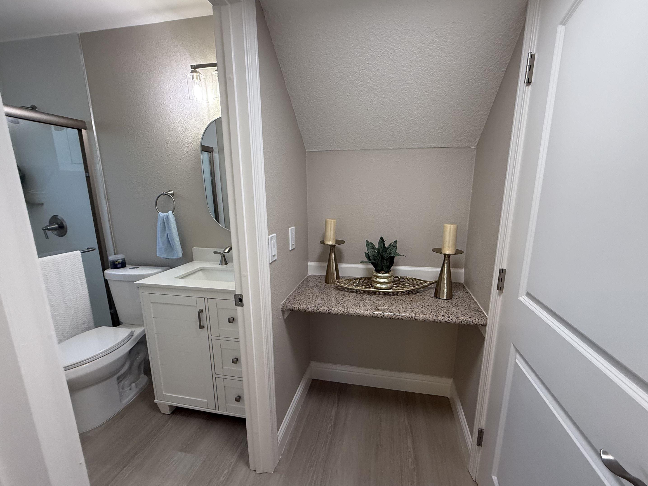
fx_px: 281
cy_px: 244
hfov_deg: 98.1
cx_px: 336
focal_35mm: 15
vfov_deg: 81.7
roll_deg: -0.1
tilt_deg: -11.2
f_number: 2.2
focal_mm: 2.22
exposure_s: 1/120
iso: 160
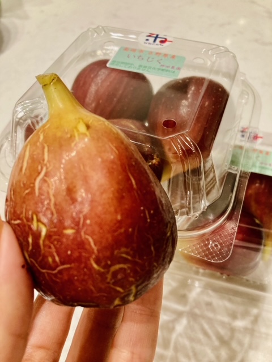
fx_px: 293
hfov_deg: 49.7
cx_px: 136
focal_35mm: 28
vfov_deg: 63.4
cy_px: 181
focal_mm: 3.99
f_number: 1.8
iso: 200
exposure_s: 1/60
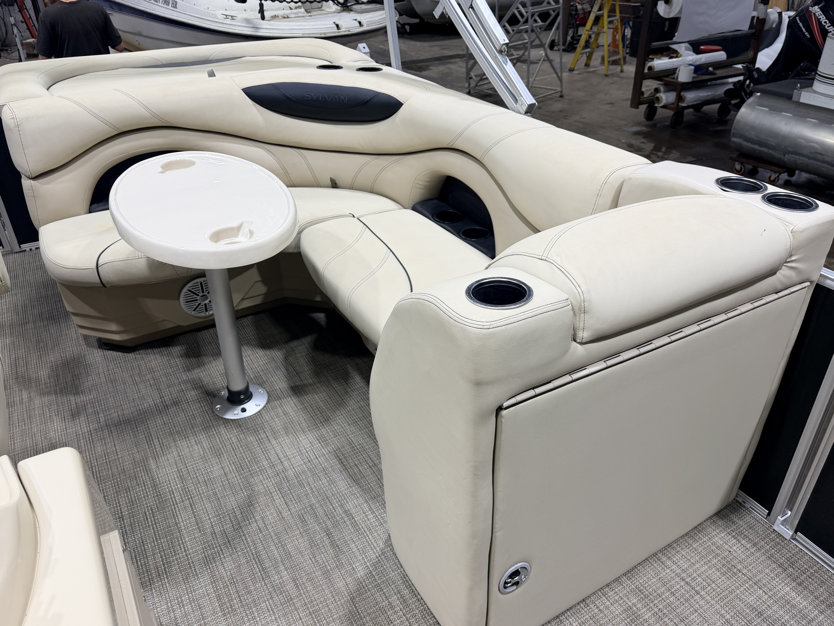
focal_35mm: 26
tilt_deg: -31.9
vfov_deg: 53.1
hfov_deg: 67.3
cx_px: 412
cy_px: 311
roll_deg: -0.3
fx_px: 626
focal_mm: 6.76
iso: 64
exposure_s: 1/120
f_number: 1.78
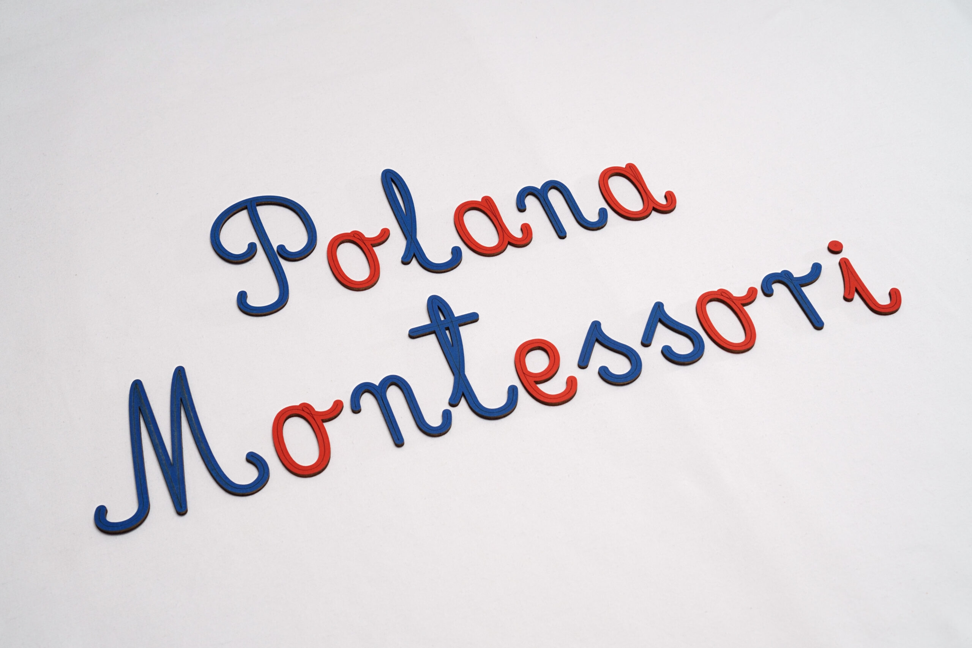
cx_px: 486
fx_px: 1417
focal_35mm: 52
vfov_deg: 25.8
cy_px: 324
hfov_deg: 37.8
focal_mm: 35
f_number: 8
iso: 400
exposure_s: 1/160
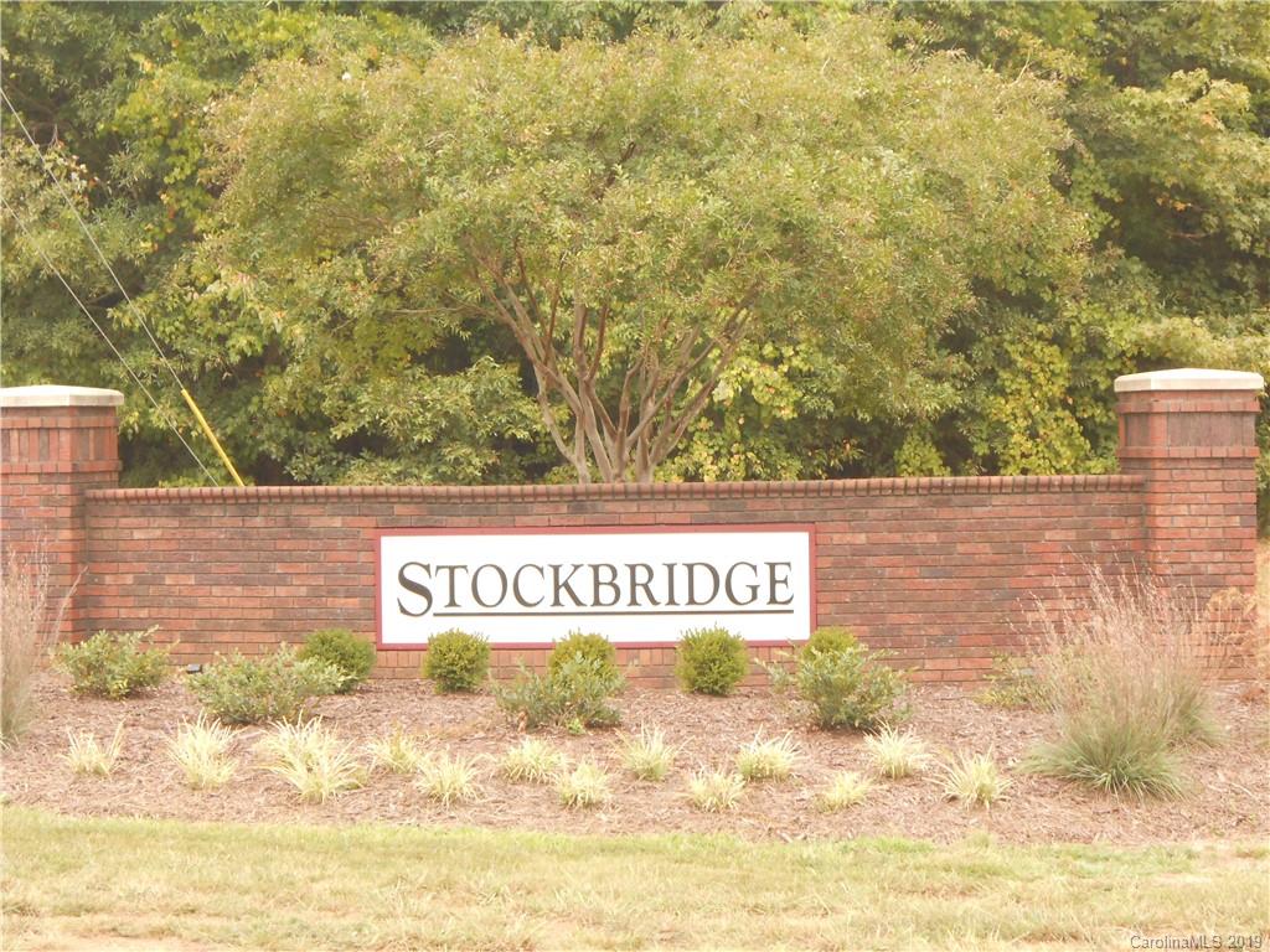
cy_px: 476
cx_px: 635
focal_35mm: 81
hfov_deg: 24.1
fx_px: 2972
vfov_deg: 18.2
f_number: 6.6
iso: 200
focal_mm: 14.5
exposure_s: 1/60
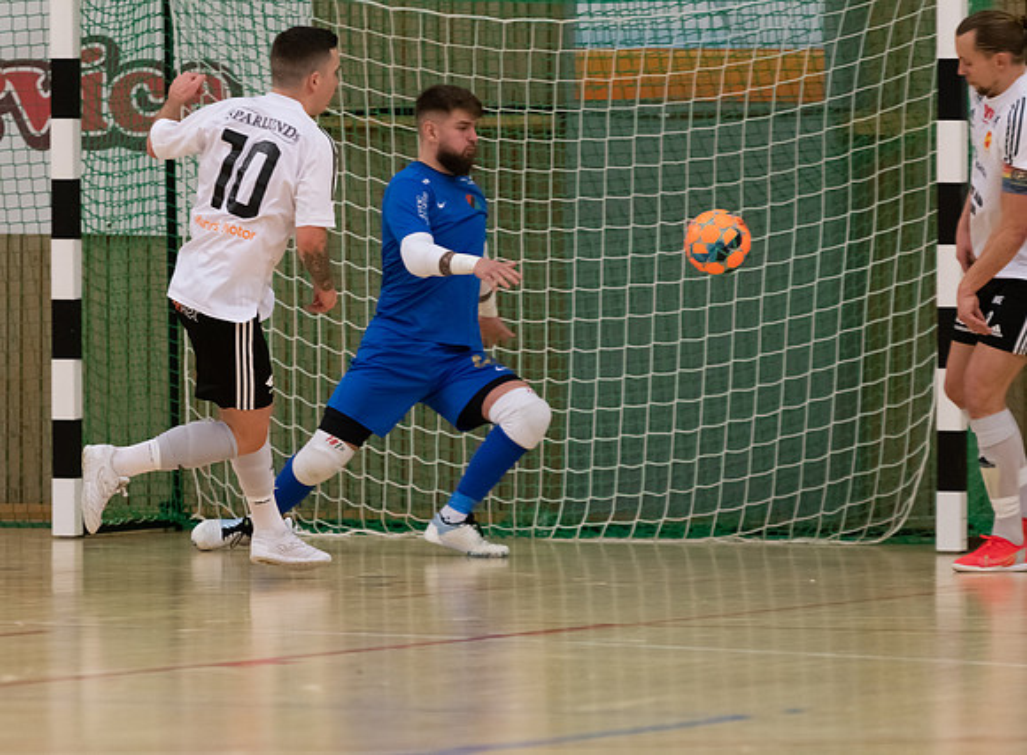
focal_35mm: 369
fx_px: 10859
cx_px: 443
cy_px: 432
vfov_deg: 4.0
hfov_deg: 5.4
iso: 800
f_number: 3.2
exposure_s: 1/800
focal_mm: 200
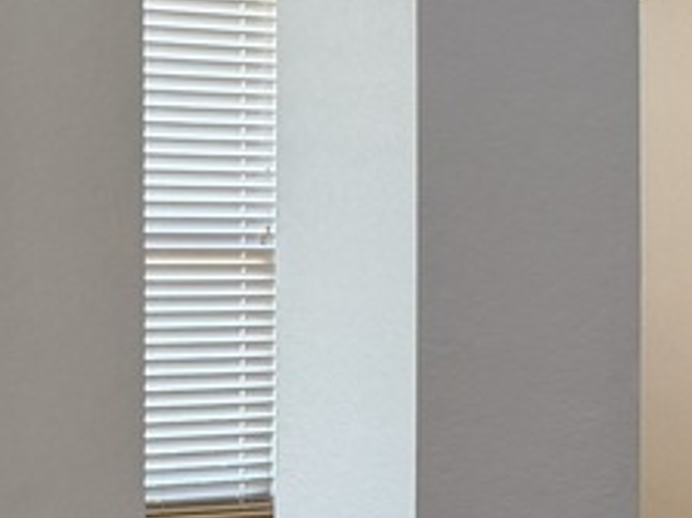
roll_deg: -0.8
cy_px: 338
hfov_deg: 11.1
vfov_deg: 9.6
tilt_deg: -2.5
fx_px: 3097
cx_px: 1548
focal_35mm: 155
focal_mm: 6.76
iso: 125
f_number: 1.78
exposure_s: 1/120
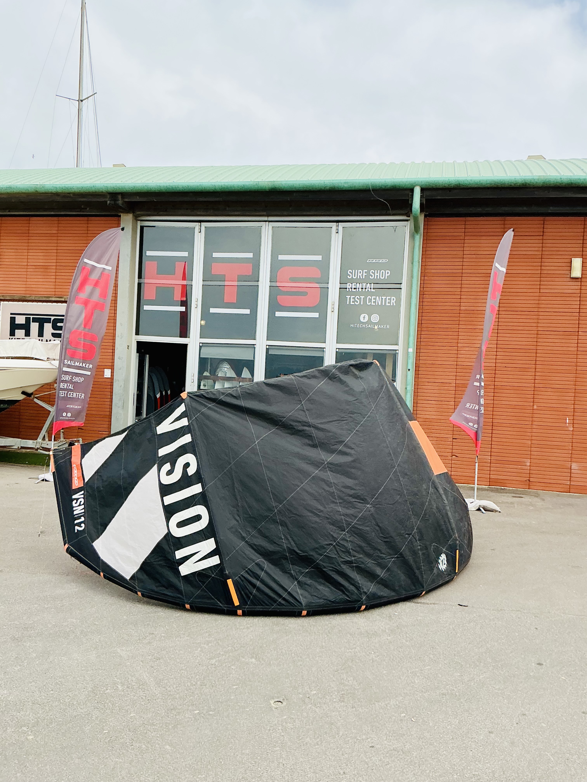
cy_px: 391
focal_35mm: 29
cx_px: 294
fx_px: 656
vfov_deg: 61.7
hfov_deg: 48.2
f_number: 1.8
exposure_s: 1/1786
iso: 25
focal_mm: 3
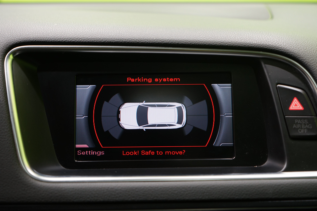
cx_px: 158
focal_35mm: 46
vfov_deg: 29.2
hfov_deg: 42.7
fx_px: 405
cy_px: 106
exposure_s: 1/25
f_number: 4
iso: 800
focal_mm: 46
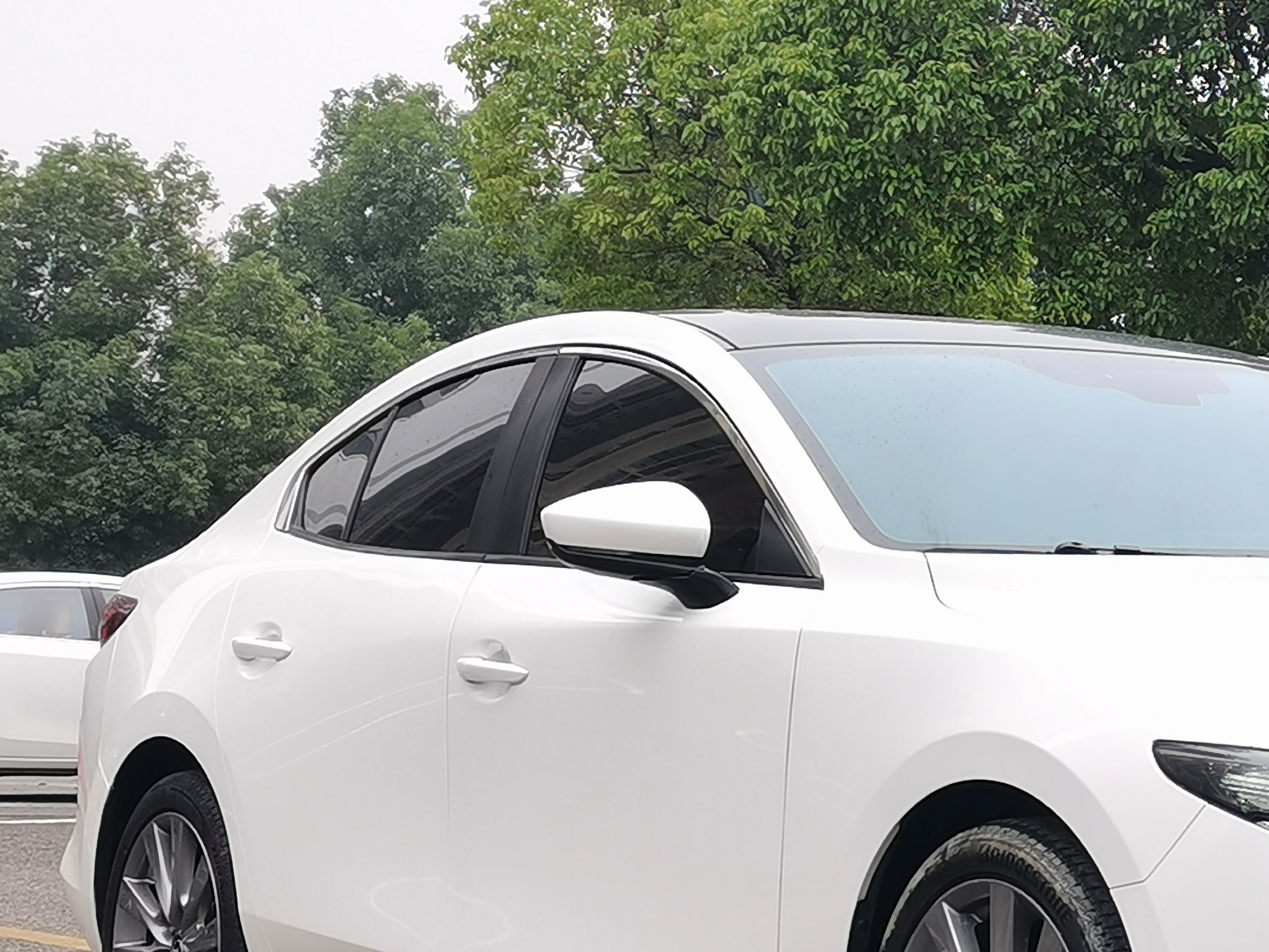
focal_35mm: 110
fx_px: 4033
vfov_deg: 13.5
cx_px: 1192
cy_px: 446
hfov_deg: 17.6
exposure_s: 1/124
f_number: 1.8
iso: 50
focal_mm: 5.58
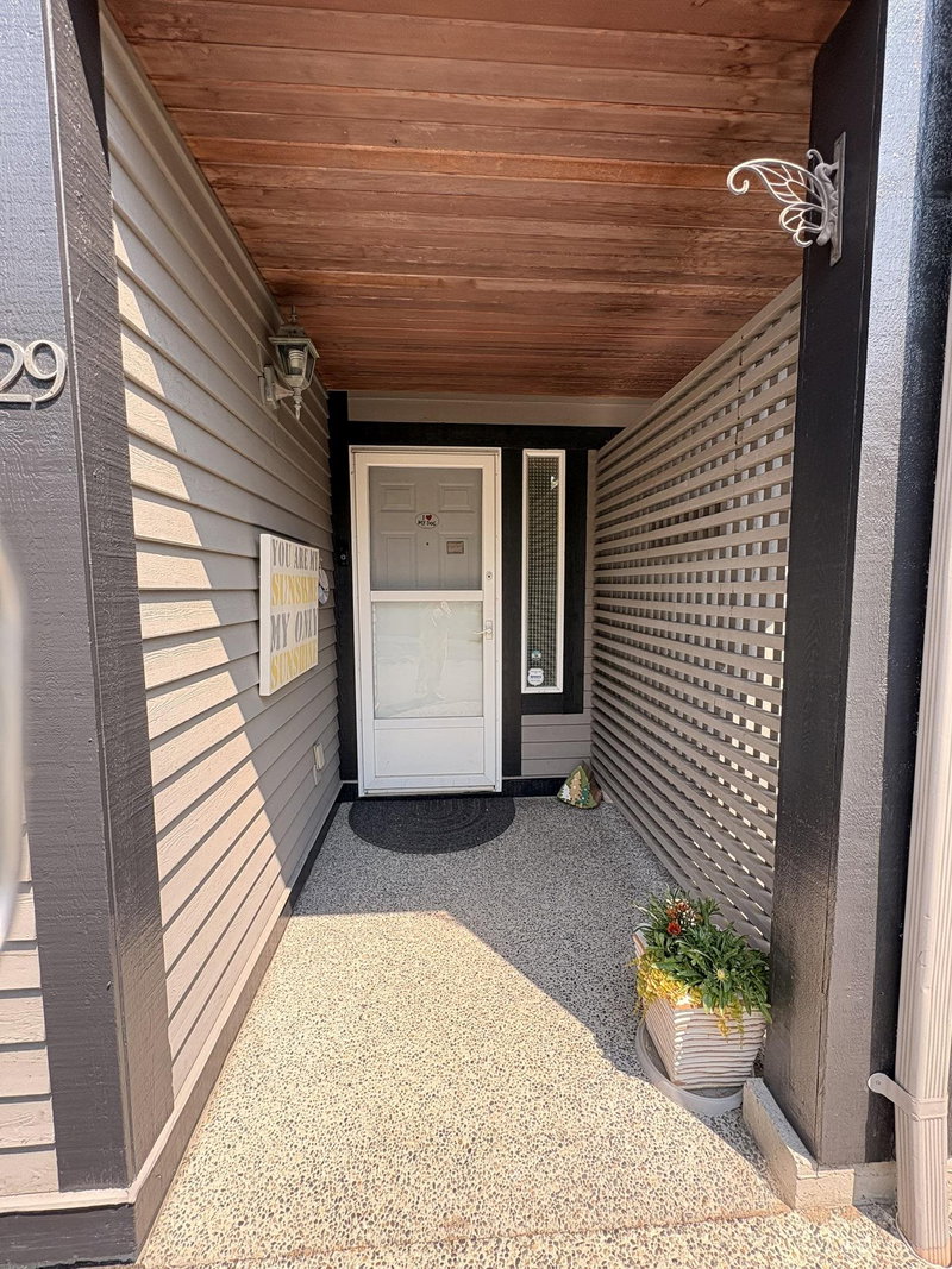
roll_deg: +0.1
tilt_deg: -4.8
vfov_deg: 102.1
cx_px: 476
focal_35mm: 14
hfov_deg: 85.7
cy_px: 634
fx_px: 513
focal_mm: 2.22
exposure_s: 1/233
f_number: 2.2
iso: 50
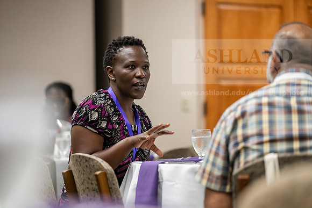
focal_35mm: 135
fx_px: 1170
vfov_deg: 10.2
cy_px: 104
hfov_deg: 15.2
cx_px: 156
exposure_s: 1/200
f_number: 2.8
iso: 2000
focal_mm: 135
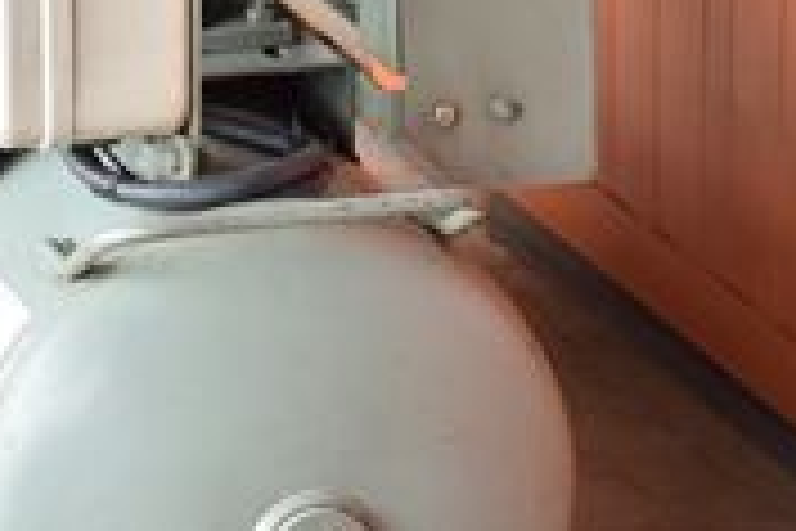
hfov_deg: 8.8
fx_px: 5161
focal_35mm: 233
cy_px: 14
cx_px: 103
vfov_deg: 5.9
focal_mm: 55
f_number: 6.3
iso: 1250
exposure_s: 1/100
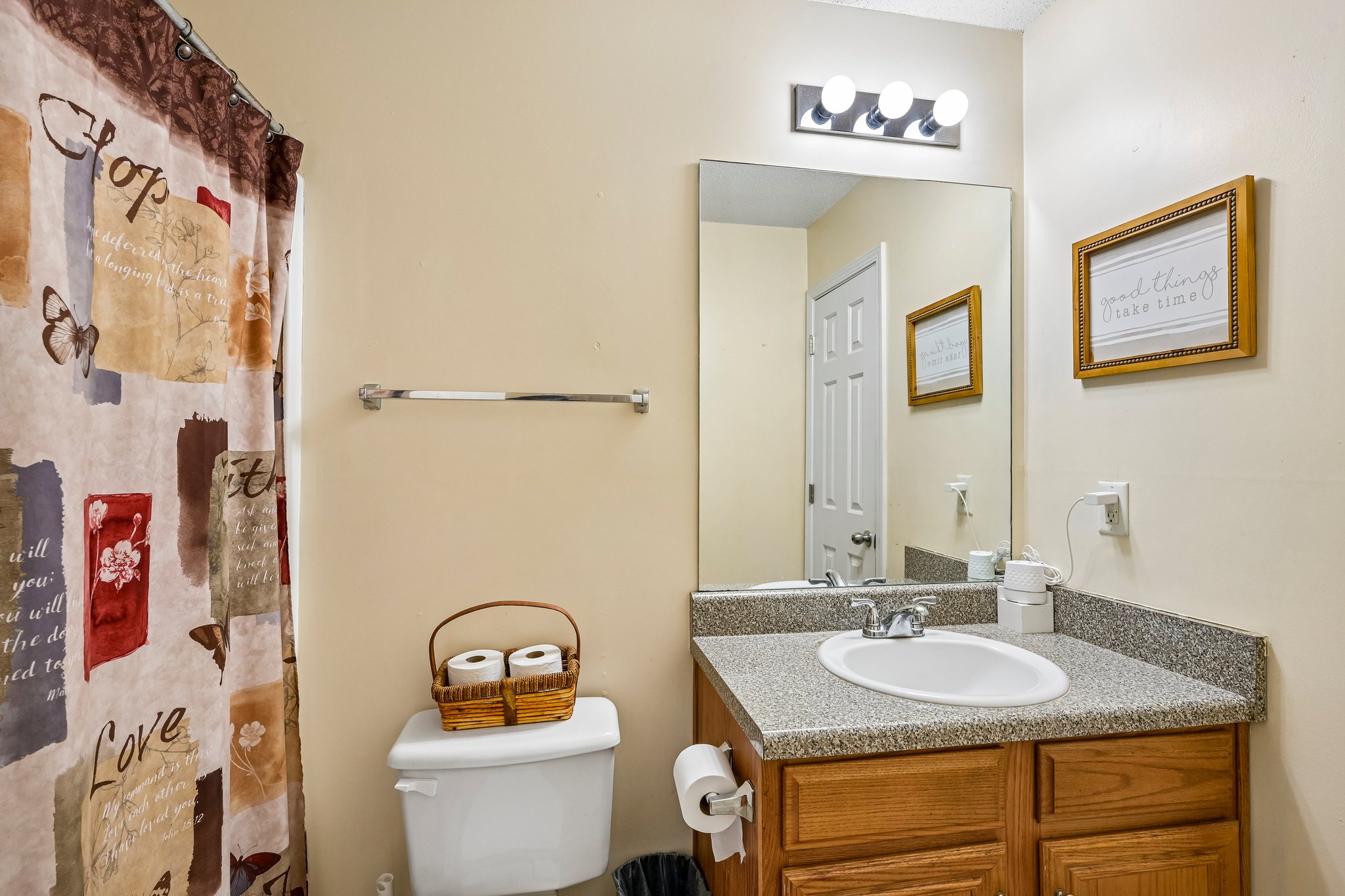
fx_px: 616
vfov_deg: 72.0
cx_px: 672
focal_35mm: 16
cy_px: 448
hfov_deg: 95.0
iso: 400
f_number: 8
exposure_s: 1/50
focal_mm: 16.5
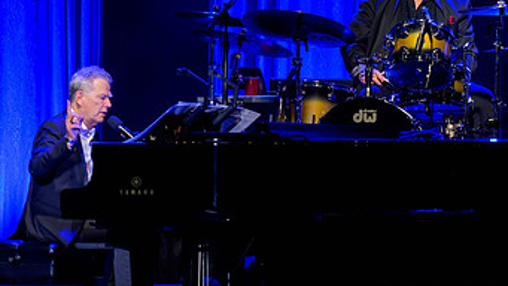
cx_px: 417
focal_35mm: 613
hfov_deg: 3.5
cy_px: 85
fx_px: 8259
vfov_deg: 2.0
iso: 1400
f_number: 5.6
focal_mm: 300
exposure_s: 1/250
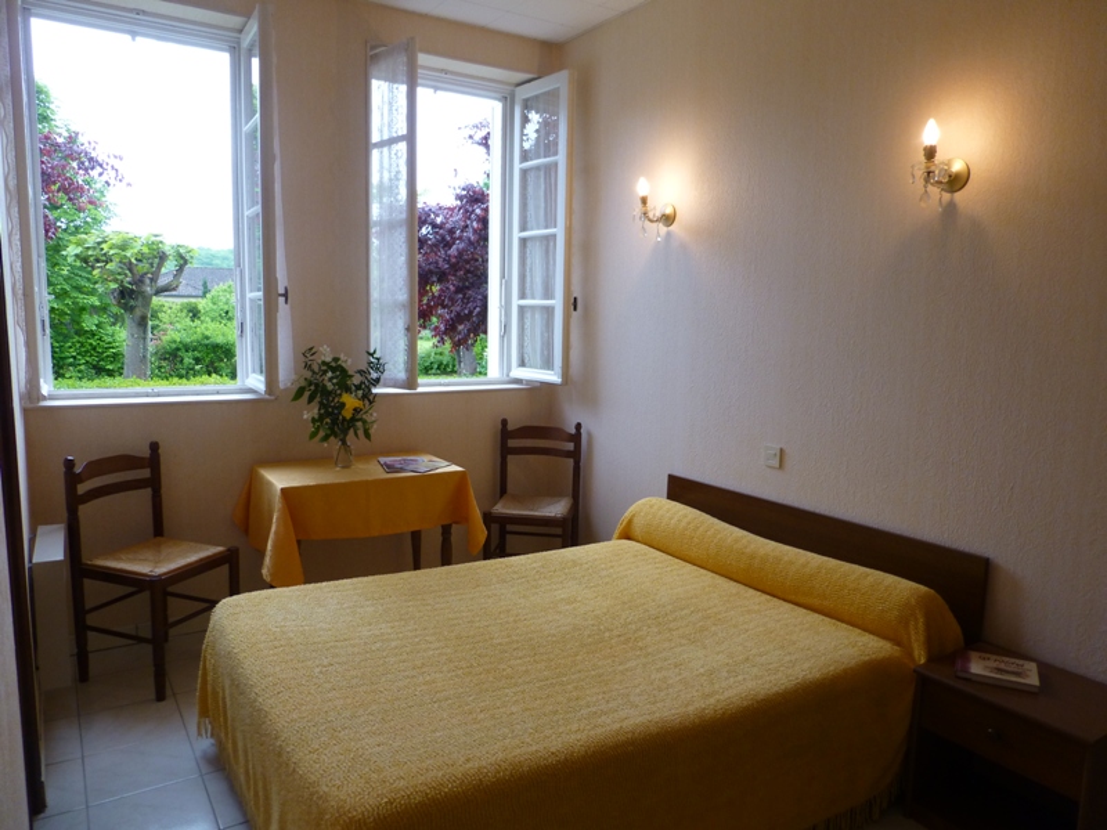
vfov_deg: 56.8
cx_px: 554
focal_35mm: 24
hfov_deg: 71.6
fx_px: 768
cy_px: 415
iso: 160
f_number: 3.3
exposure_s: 1/60
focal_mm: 4.3
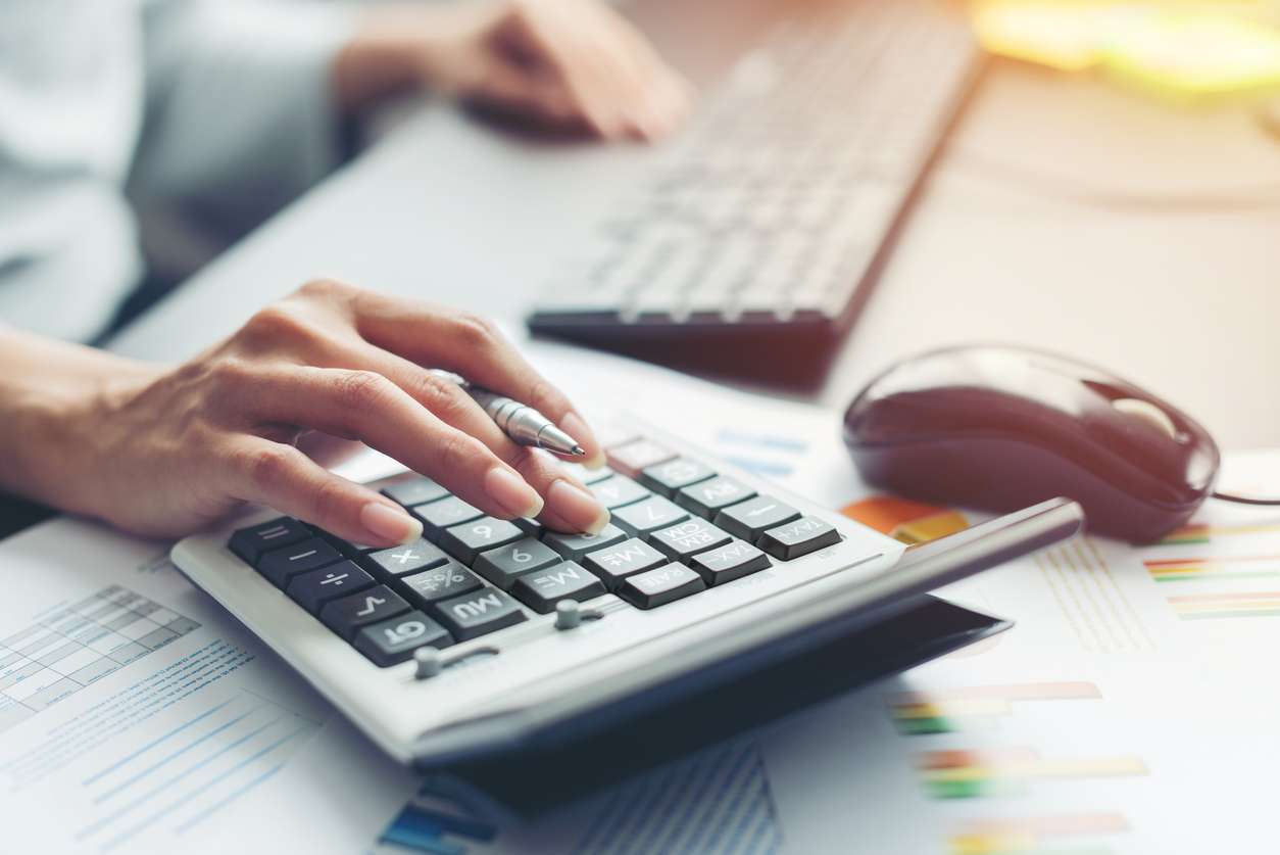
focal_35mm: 50
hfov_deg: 39.6
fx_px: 1778
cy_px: 428
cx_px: 640
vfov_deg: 27.0
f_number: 2.8
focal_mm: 50
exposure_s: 1/125
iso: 400
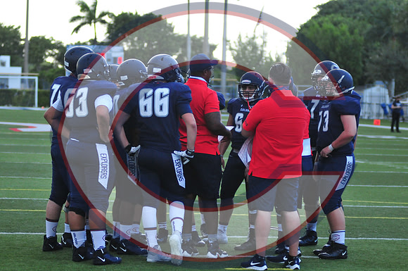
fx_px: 1358
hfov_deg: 17.1
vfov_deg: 11.4
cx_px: 204
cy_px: 136
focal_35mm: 120
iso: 1600
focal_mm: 80
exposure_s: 1/3200
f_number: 2.8
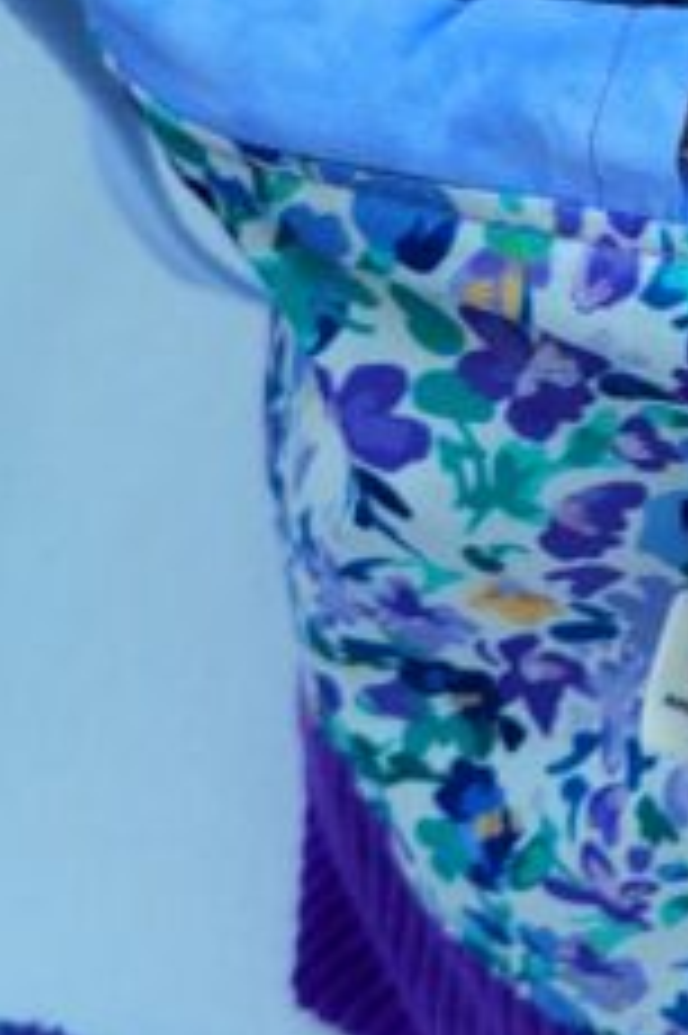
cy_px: 356
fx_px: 2699
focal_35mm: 94
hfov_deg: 13.4
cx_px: 1129
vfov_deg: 21.6
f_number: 1.8
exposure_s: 1/189
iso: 40
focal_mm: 5.4
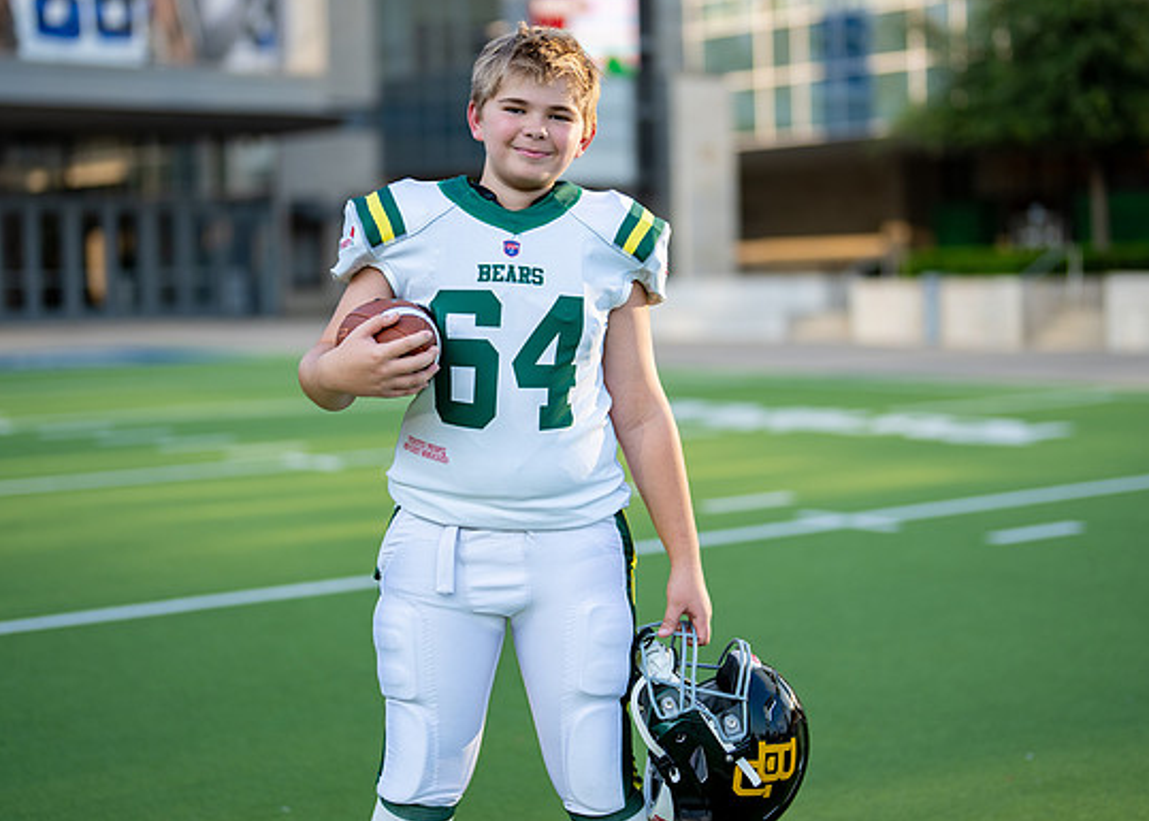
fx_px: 2252
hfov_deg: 28.6
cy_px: 351
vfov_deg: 20.6
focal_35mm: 69
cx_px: 568
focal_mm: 50
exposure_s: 1/2500
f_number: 1.2
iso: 100
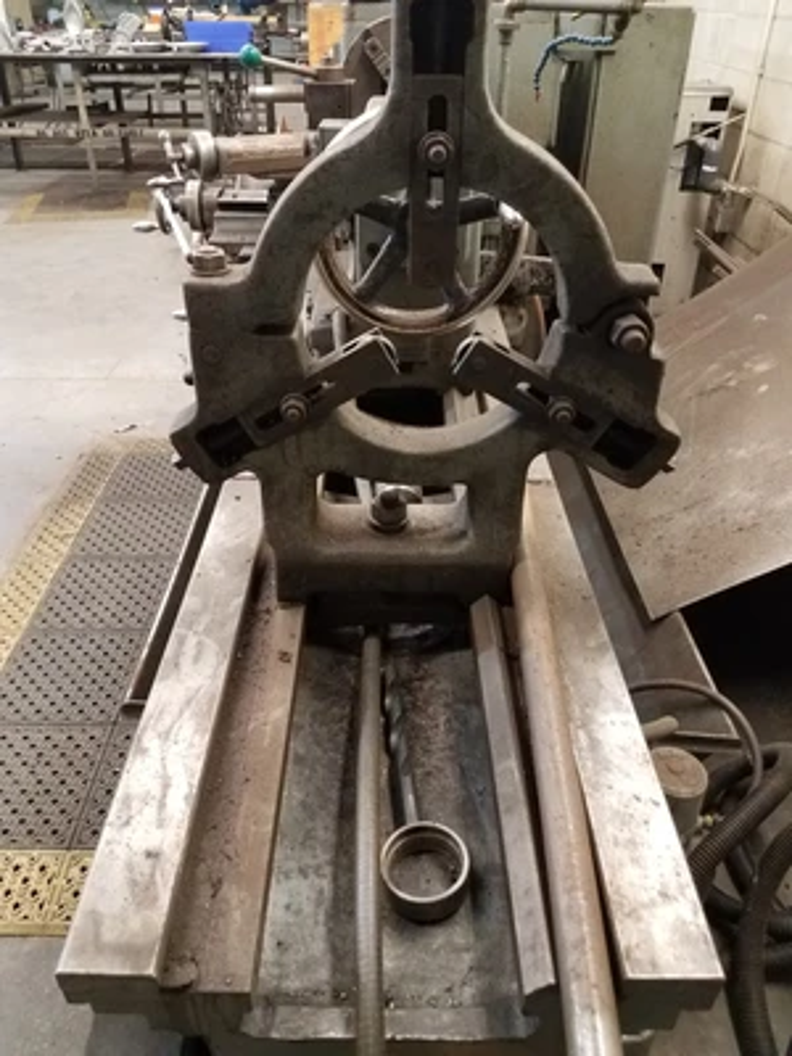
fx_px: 793
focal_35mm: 26
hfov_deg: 53.1
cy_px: 528
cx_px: 396
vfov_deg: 67.3
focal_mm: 4.2
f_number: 1.7
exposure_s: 1/17
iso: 200
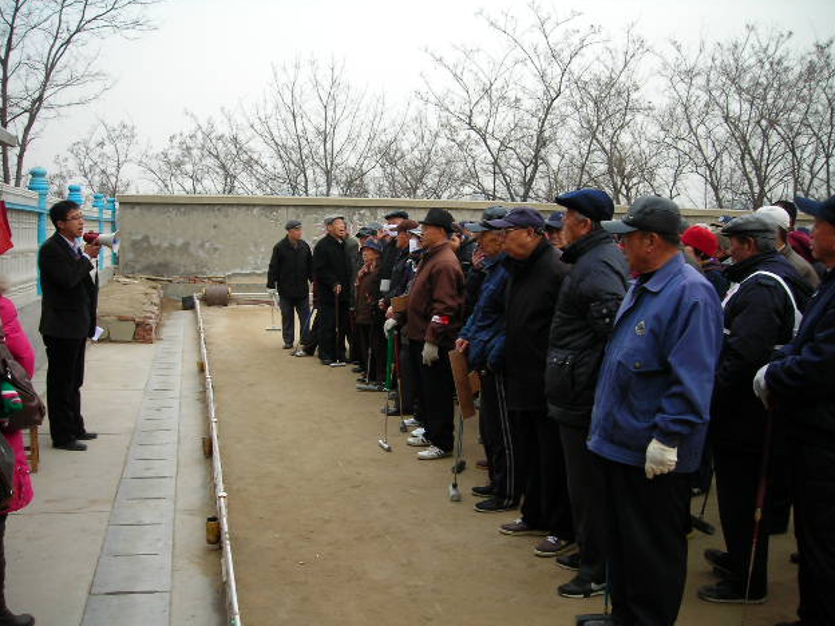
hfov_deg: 47.9
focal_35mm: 39
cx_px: 420
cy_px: 316
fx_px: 941
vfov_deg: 36.8
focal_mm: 6.3
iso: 50
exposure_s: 1/68.2
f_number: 3.2
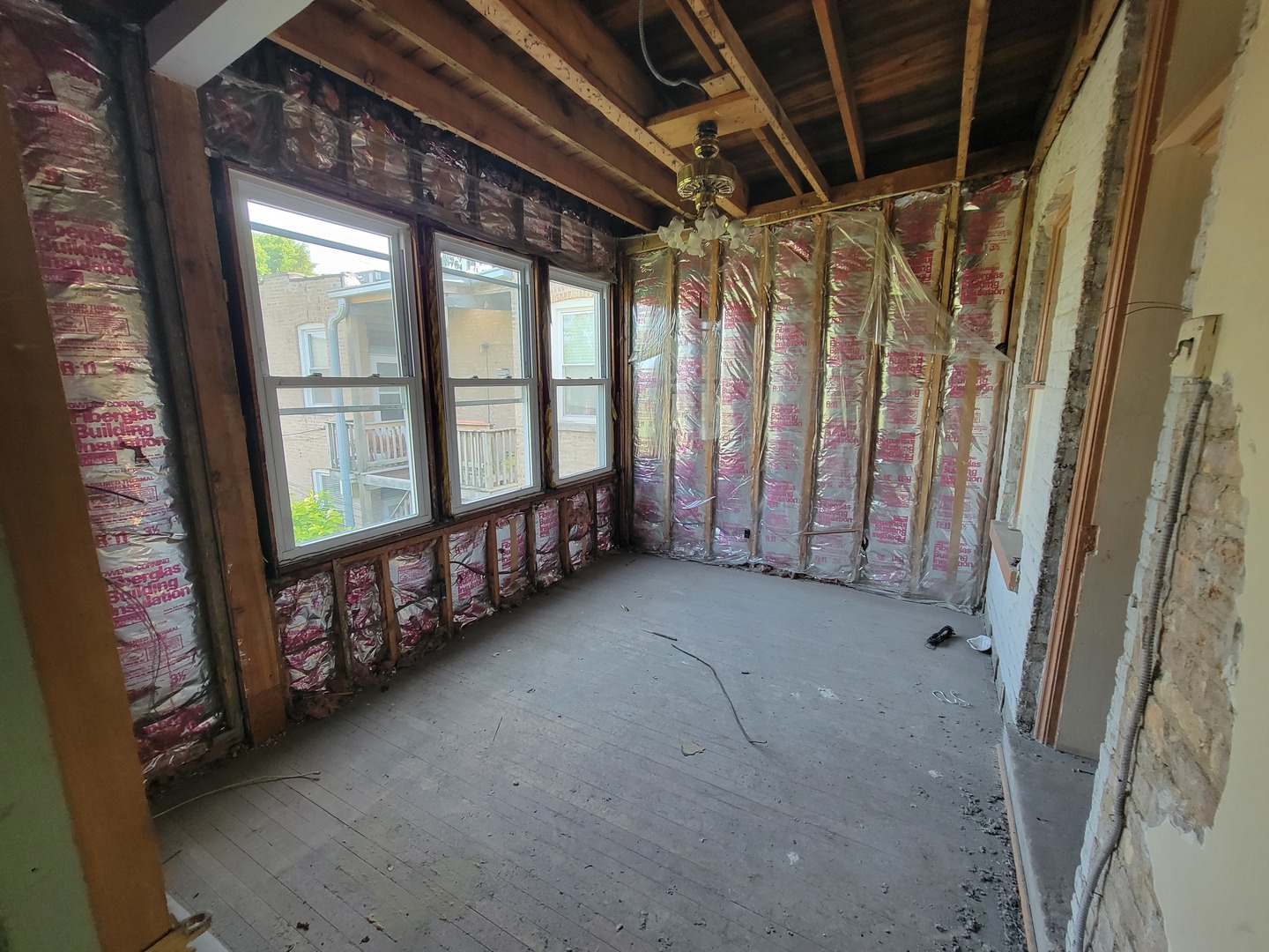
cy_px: 476
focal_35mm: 13
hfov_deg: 106.2
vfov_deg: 89.9
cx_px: 634
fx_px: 477
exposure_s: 1/60
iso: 160
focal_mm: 2.2
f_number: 2.2
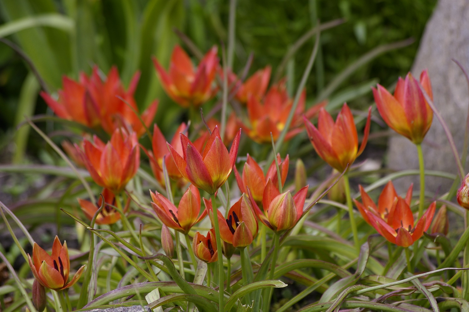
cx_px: 234
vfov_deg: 5.7
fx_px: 3124
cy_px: 156
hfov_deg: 8.6
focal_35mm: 240
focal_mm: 160
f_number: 8
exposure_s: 1/400
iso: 200
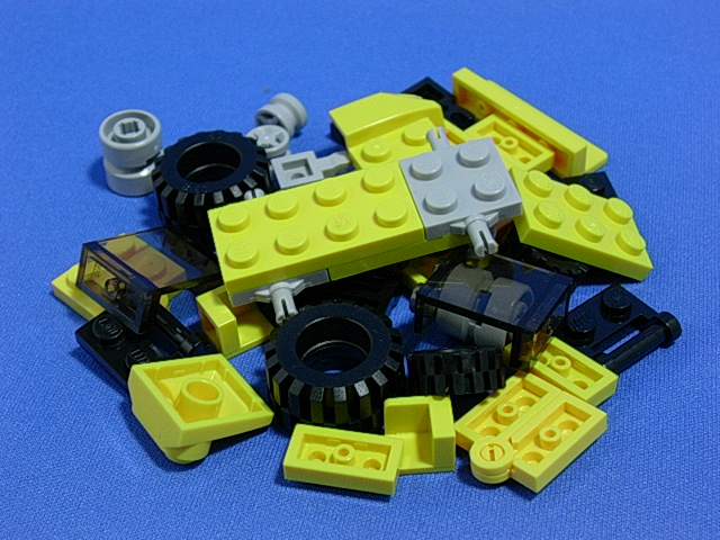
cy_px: 270
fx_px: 1248
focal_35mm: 60
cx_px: 360
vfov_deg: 24.4
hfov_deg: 32.2
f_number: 3.4
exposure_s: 1/13
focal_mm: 9
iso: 70
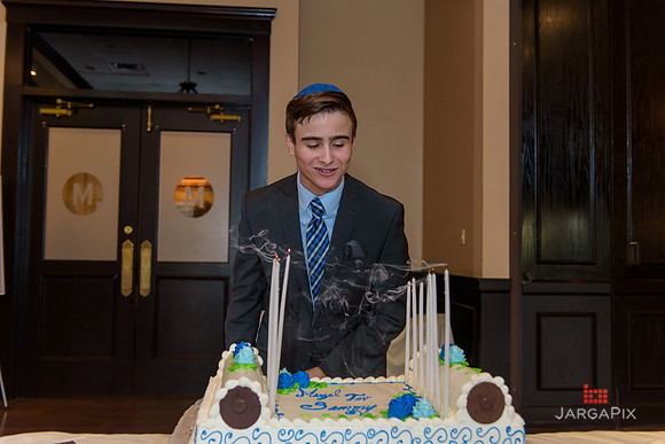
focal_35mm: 38
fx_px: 702
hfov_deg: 50.7
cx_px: 332
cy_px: 222
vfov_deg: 35.1
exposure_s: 1/125
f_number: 3.2
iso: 1250
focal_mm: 38
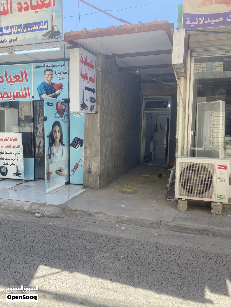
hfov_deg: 53.1
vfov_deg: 67.3
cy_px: 154
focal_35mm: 26
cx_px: 116
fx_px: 231
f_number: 1.8
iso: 32
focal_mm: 4.25
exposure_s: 1/942
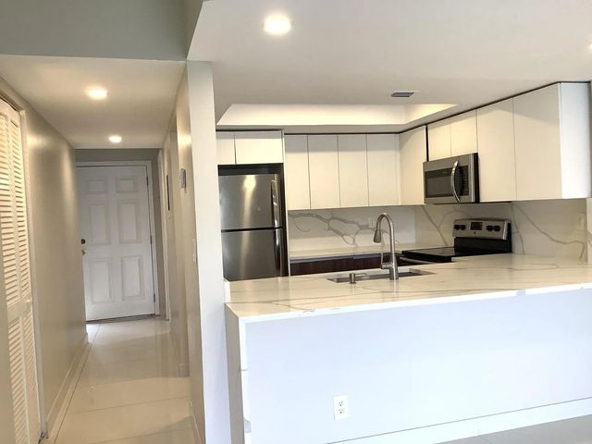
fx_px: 530
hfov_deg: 58.4
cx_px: 296
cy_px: 222
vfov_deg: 45.4
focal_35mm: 31
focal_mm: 3.3
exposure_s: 1/60
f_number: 2.4
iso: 80
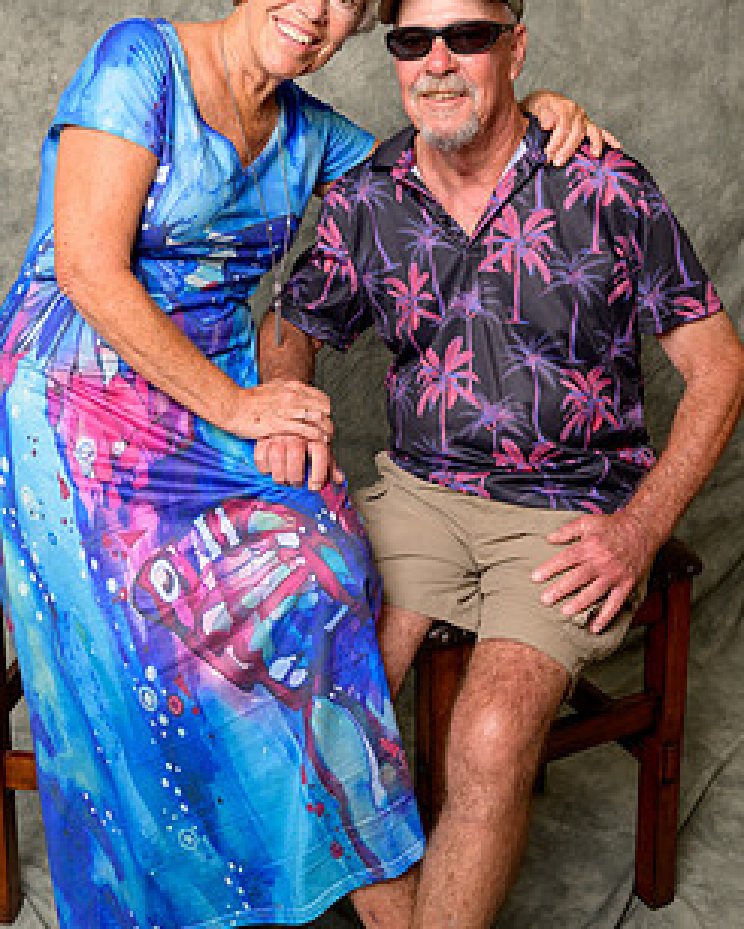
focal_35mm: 44
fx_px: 1210
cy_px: 281
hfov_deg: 34.1
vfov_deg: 41.2
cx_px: 330
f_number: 10
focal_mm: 32
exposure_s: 1/125
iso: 400
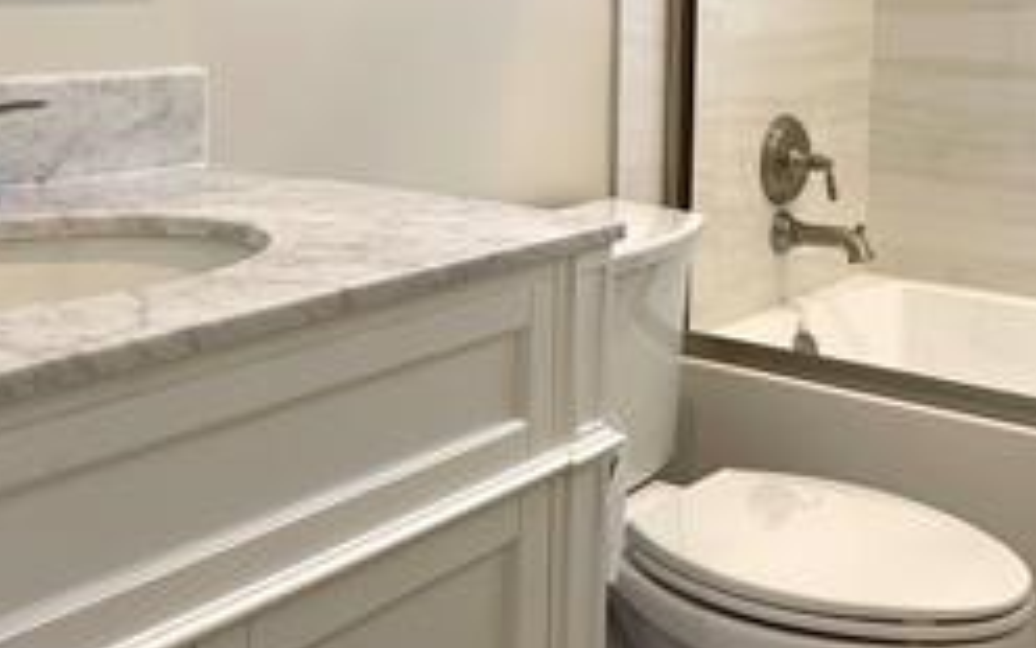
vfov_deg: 25.2
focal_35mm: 50
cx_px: 639
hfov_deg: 40.1
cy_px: 98
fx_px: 1412
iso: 50
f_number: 1.6
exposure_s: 1/120
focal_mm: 4.2
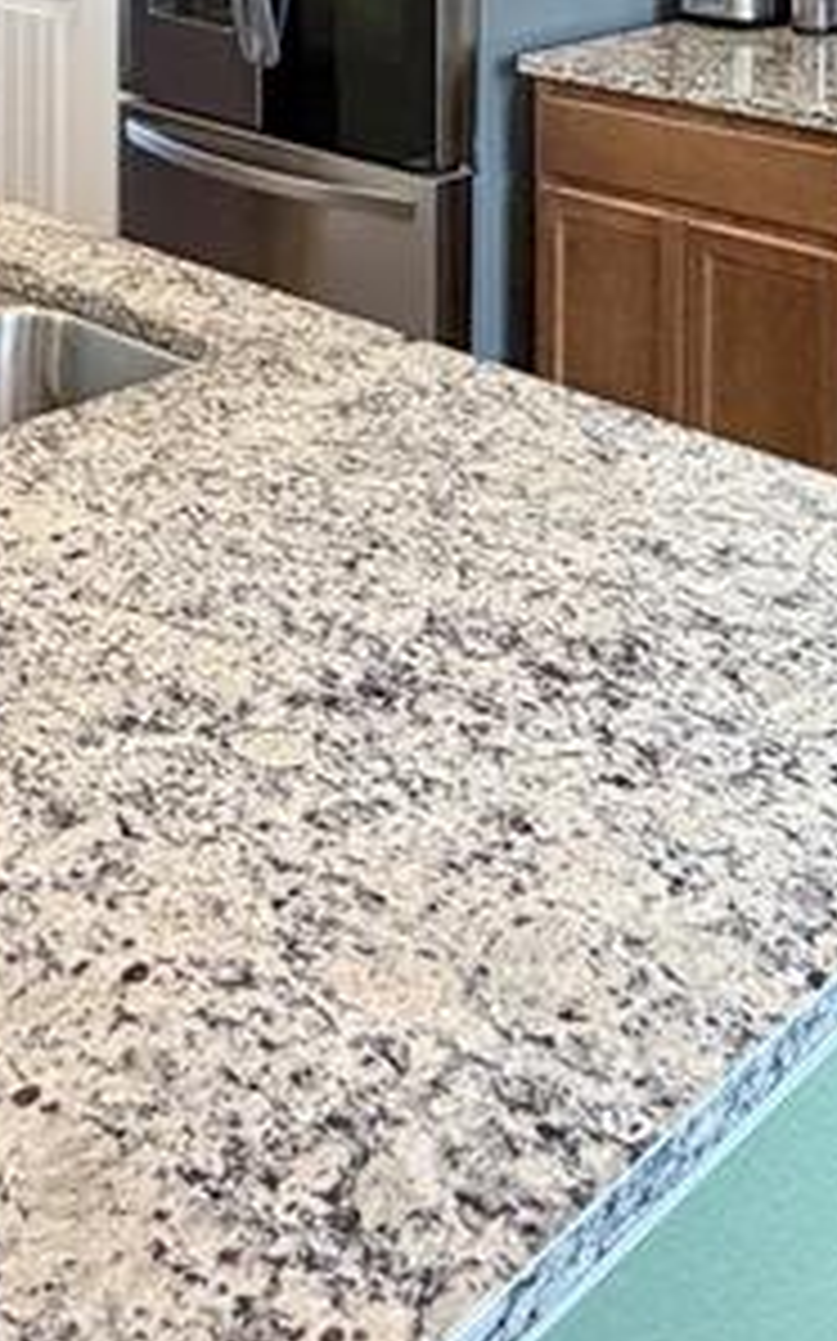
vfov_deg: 32.7
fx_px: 1863
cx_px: 724
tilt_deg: -1.5
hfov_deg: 24.7
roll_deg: -0.4
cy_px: -263
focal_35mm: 51
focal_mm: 2.22
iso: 320
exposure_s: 1/120
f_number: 2.2
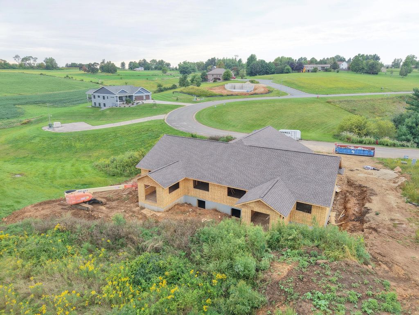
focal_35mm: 24
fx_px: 291
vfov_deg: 56.8
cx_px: 210
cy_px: 158
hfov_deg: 71.6
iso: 400
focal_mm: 8.67
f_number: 1.8
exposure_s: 1/200
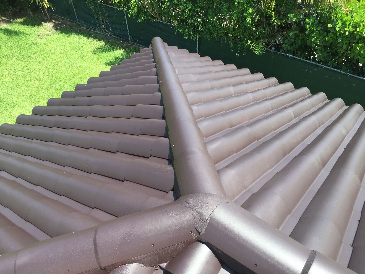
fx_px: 306
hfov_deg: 61.7
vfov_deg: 48.2
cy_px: 137
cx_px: 182
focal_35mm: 29
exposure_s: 1/427
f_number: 2.2
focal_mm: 4.15
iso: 25
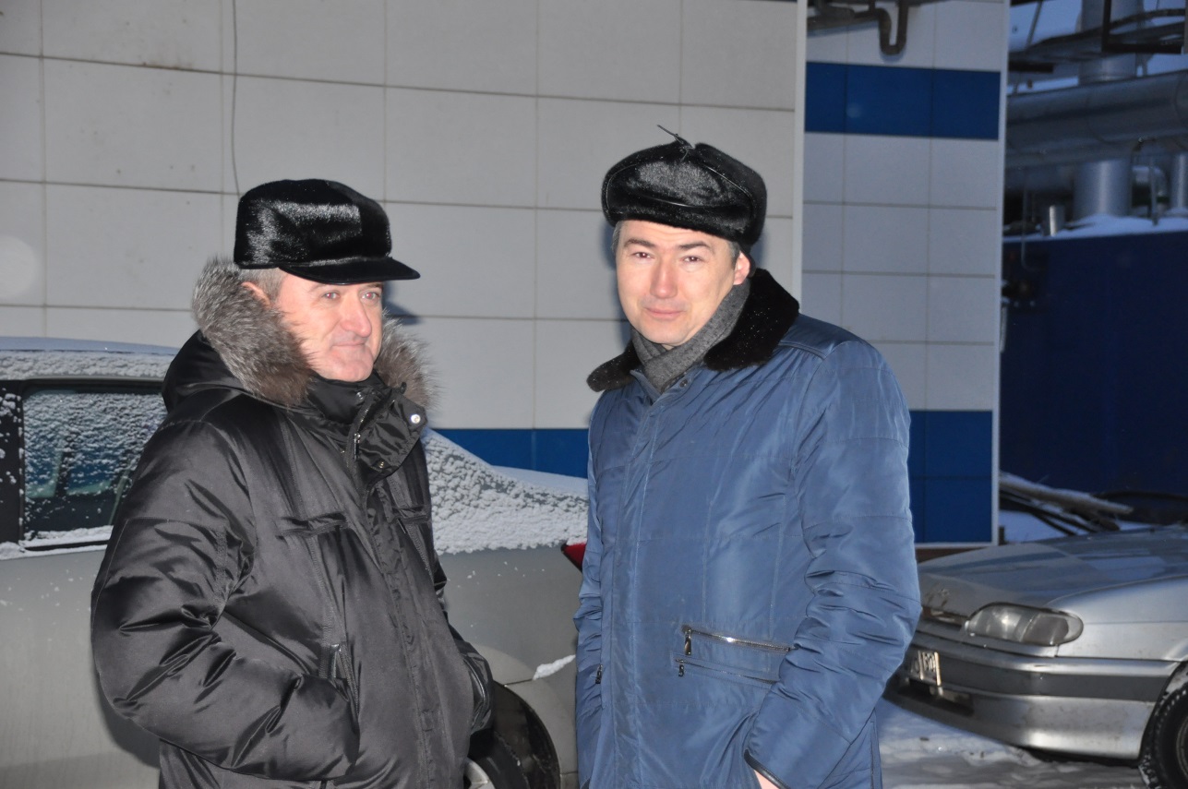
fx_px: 3065
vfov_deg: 14.7
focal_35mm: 93
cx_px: 594
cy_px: 394
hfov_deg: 21.9
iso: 800
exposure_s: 1/60
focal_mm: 62
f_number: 4.8
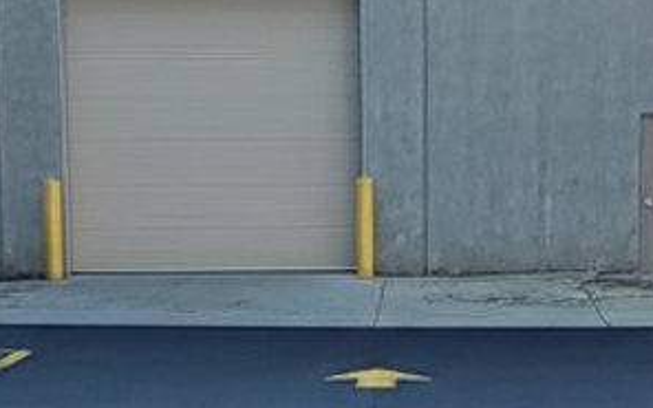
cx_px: 452
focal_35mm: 99
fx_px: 1762
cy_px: 454
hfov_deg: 20.9
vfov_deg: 13.0
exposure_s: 1/237
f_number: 1.8
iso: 67
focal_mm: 6.4
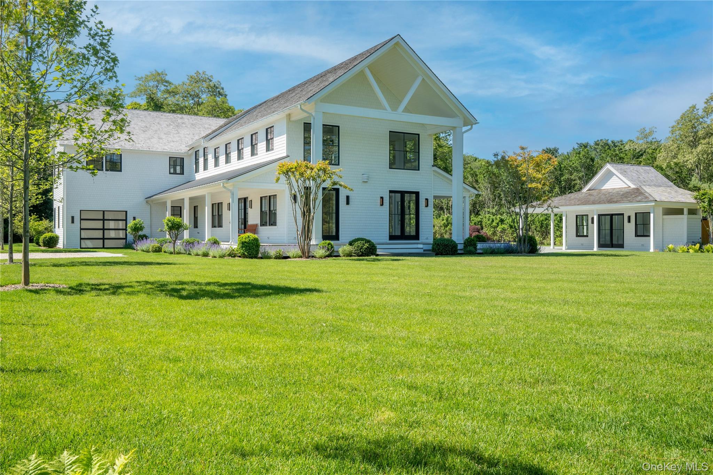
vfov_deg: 42.3
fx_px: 614
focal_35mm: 31
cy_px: 238
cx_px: 356
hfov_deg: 60.3
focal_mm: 31
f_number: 13
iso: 100
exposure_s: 1/800
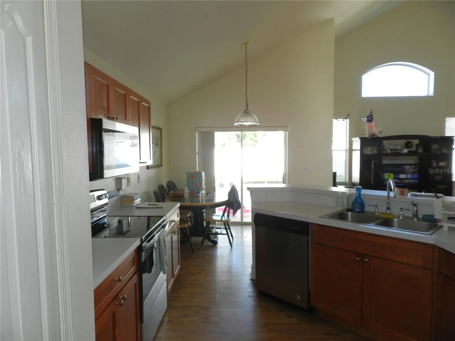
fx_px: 302
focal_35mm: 23
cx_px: 228
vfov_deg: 58.9
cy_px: 170
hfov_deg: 73.9
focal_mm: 4
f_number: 3.4
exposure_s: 1/100
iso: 160
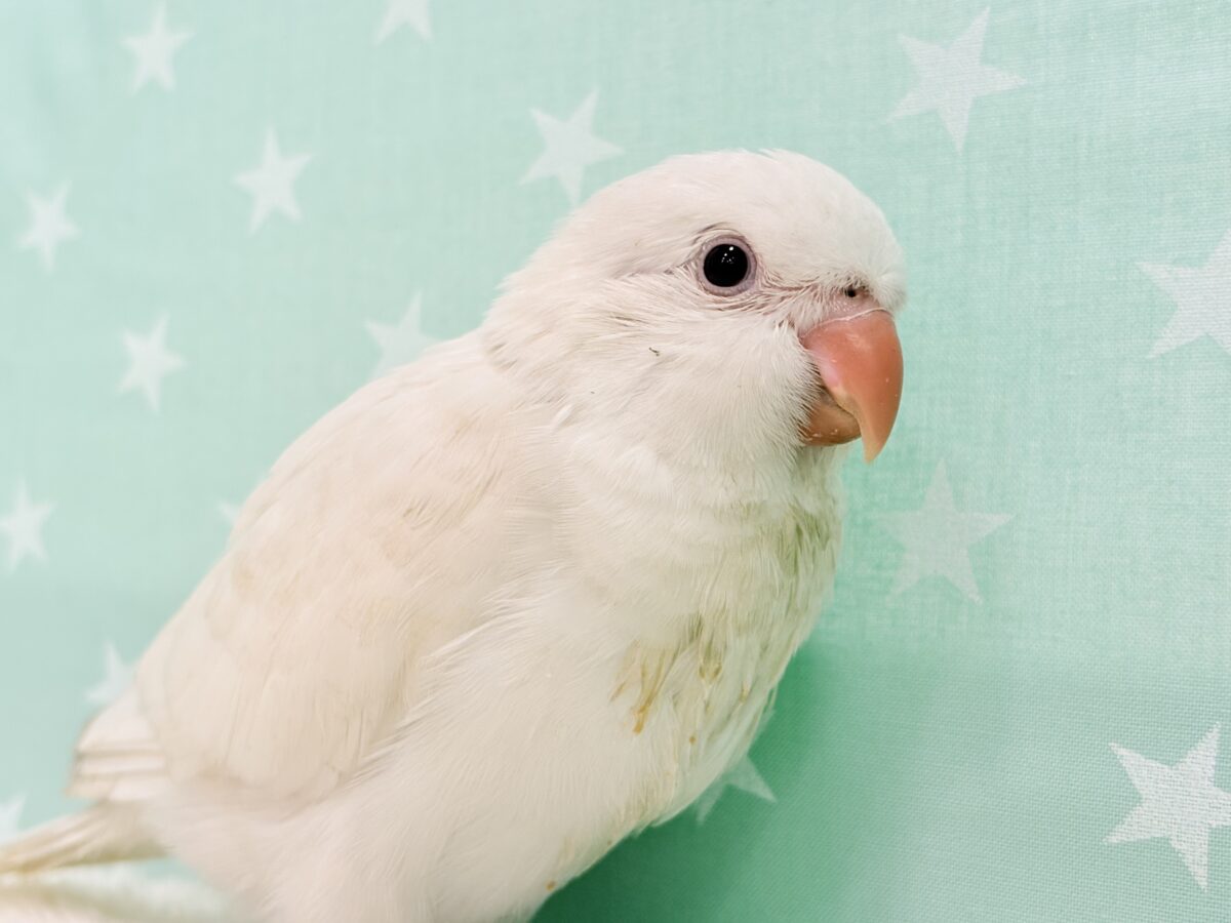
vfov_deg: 28.0
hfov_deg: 36.8
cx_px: 616
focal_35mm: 52
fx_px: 1849
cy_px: 462
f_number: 1.6
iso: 100
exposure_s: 1/100
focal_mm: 5.96
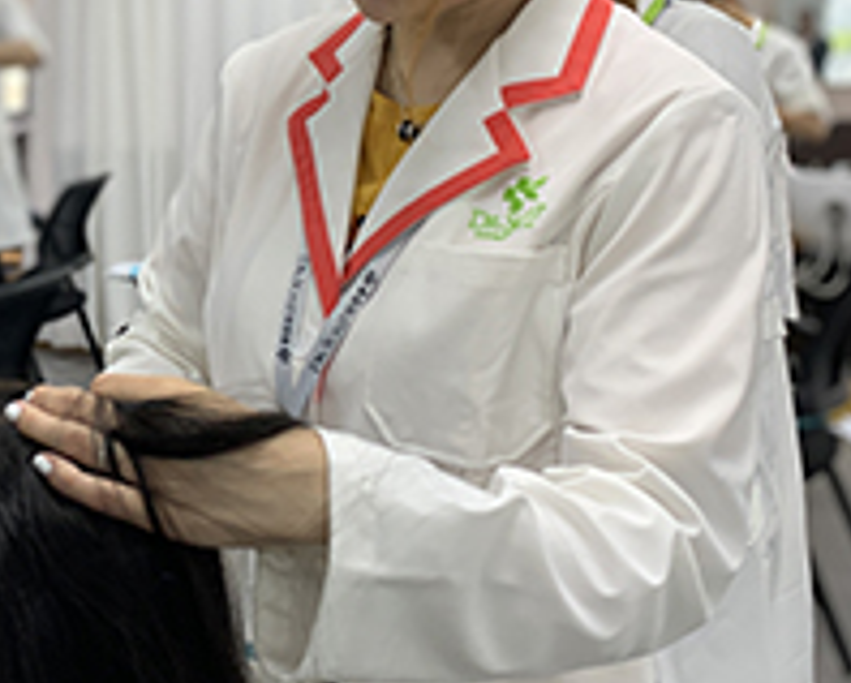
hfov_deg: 28.4
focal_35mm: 64
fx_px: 1614
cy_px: 204
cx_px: 90
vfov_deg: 23.7
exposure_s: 1/60
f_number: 1.8
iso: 125
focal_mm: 4.25
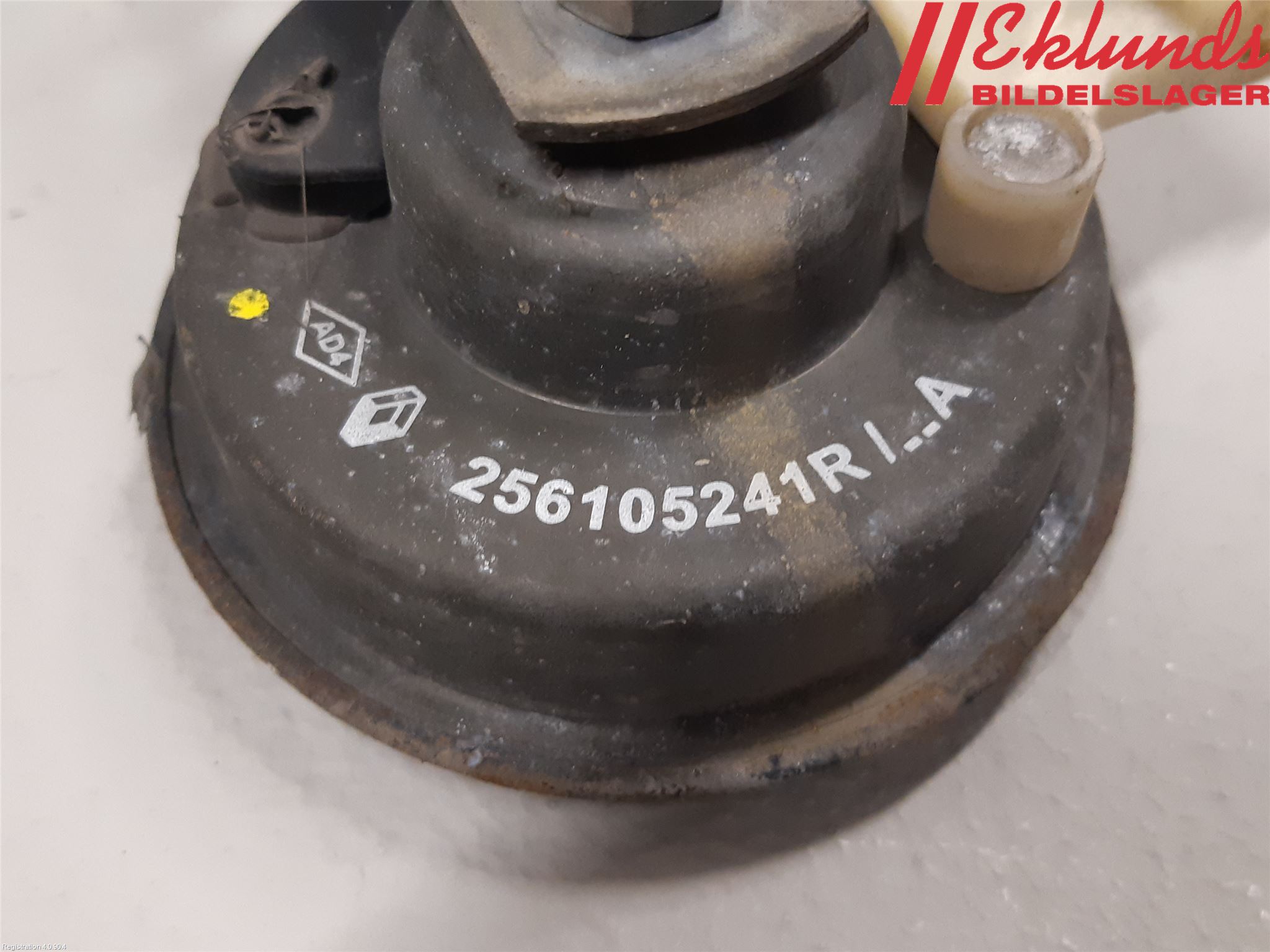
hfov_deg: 67.3
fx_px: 954
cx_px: 635
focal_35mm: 26
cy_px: 476
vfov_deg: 53.1
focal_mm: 3.93
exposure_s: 1/50
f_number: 1.7
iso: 200
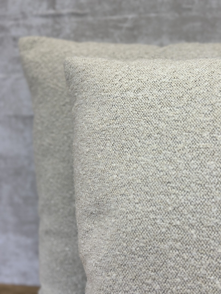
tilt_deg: -16.1
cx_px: 110
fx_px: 409
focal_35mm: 48
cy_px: 147
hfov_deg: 30.3
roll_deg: +2.4
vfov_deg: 39.7
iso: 80
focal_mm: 6.86
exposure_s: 1/242
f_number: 1.78
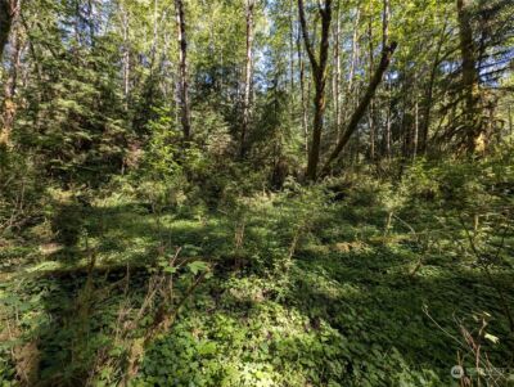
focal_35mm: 12
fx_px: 178
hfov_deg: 110.5
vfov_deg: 94.6
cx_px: 257
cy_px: 194
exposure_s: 1/90
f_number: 1.95
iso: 41
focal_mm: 2.23
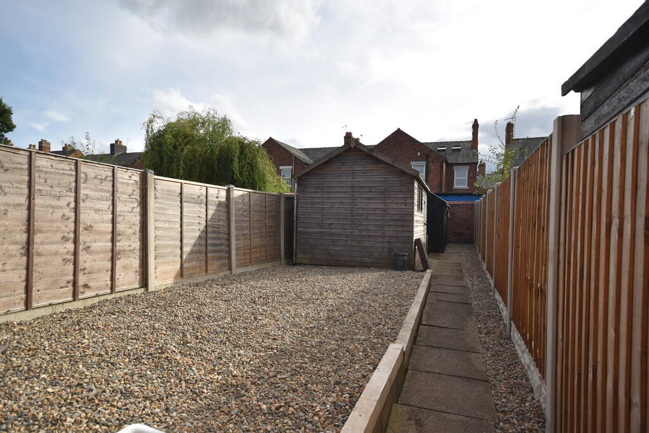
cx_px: 324
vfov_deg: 59.5
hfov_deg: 81.2
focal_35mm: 21
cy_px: 216
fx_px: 379
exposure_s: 1/200
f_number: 8
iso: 100
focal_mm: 14
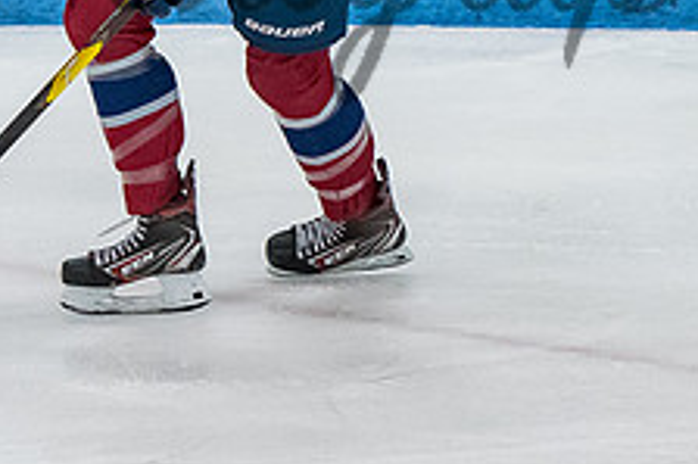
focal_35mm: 583
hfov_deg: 3.5
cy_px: -107
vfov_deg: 2.4
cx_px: 308
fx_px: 11295
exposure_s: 1/800
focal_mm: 105
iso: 2500
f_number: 3.5
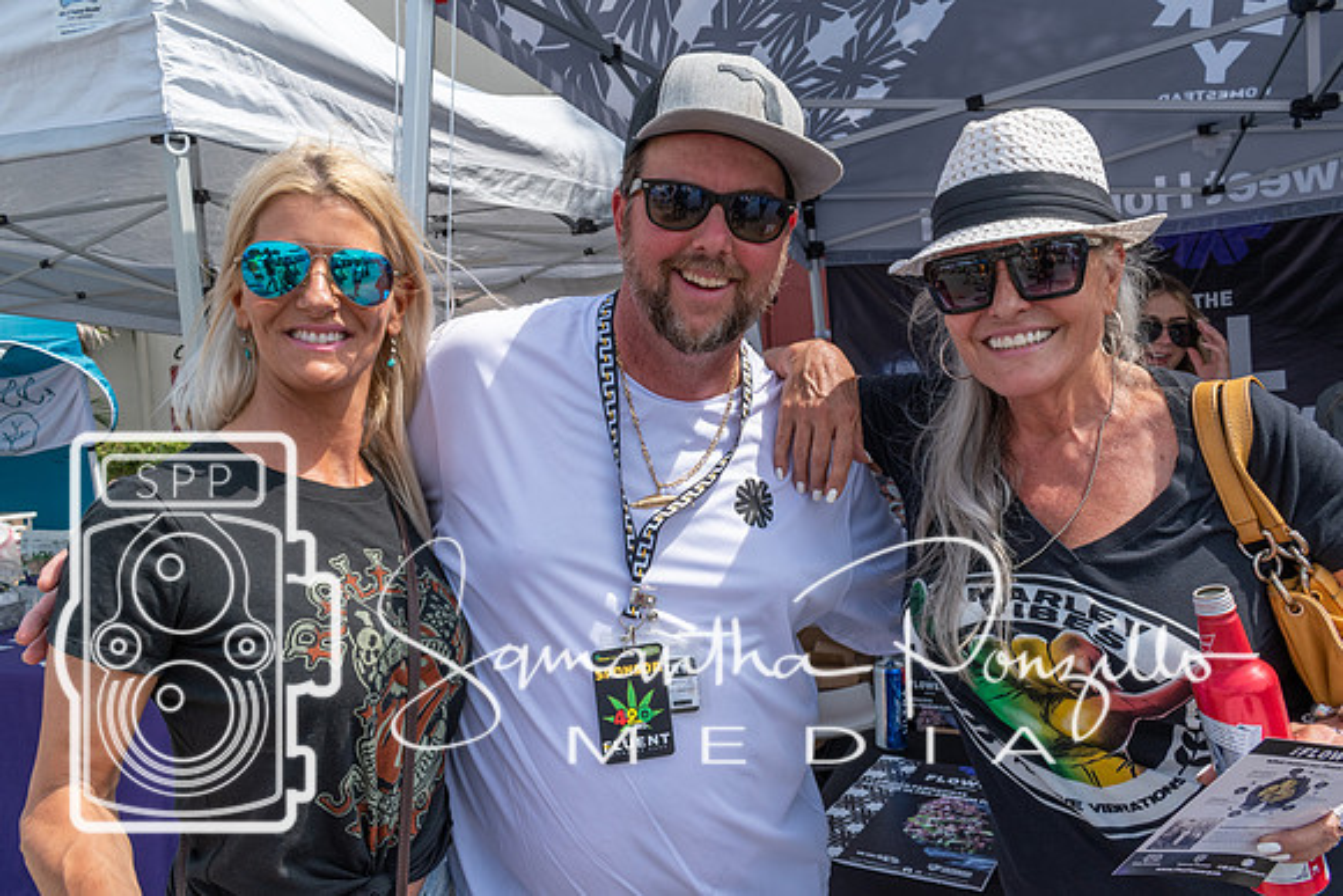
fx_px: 1034
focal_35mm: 28
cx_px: 662
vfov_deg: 46.9
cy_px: 442
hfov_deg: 66.0
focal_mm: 18
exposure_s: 1/400
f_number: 10
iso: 200
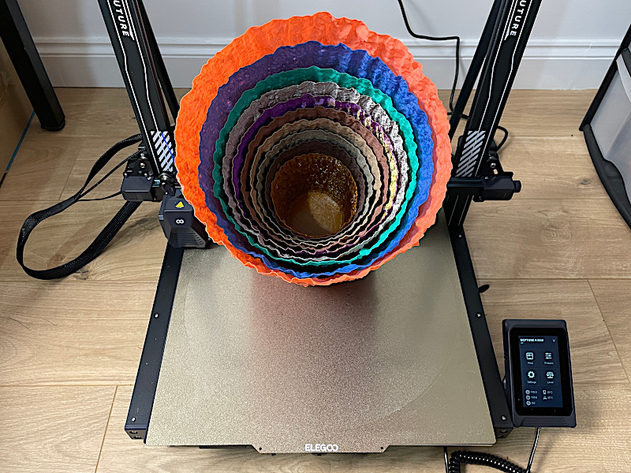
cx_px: 316
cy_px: 236
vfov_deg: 53.1
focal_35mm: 26
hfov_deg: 67.3
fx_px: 474
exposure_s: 1/50
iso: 250
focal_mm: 4.2
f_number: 1.6
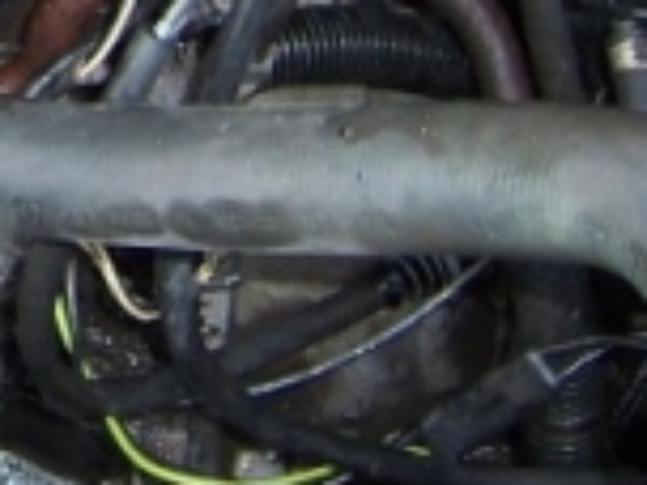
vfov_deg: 9.9
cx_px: -336
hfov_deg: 13.4
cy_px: -485
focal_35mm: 139
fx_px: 2598
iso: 80
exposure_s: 1/60
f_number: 2.8
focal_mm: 5.5
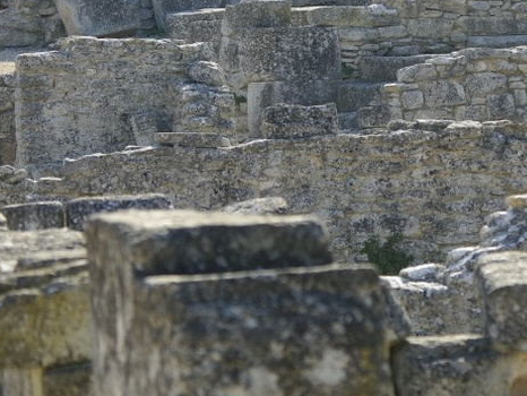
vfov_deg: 6.4
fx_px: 3534
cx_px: 342
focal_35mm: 232
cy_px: 151
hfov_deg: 8.5
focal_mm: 95
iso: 100
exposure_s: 1/160
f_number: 6.3
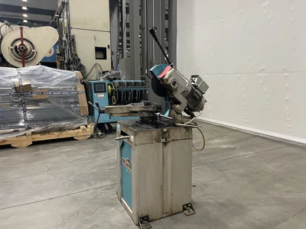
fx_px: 221
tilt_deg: -8.6
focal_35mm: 25
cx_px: 153
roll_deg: +0.2
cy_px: 114
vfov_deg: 54.9
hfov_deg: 69.4
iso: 250
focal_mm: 5.1
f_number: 1.6
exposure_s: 1/60
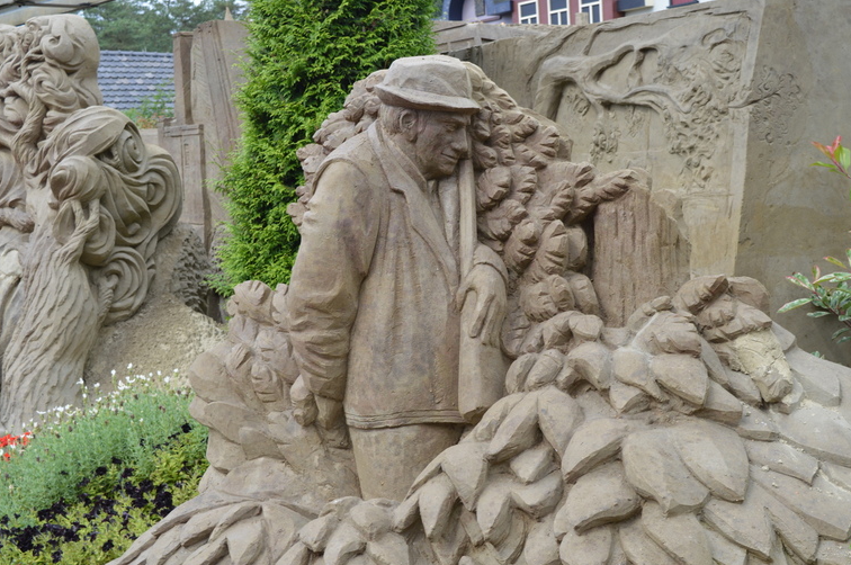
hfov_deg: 36.9
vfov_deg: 25.0
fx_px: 1275
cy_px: 273
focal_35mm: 54
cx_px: 445
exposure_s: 1/125
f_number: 8
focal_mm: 34
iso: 140
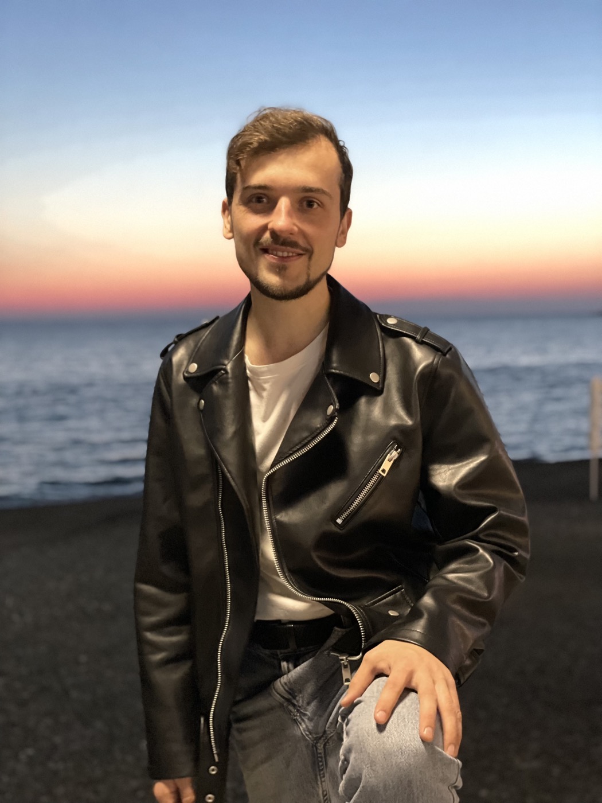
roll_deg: +1.3
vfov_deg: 36.8
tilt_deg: -3.5
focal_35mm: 52
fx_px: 1206
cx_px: 301
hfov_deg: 28.0
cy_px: 402
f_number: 2
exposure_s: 1/14
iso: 800
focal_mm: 6
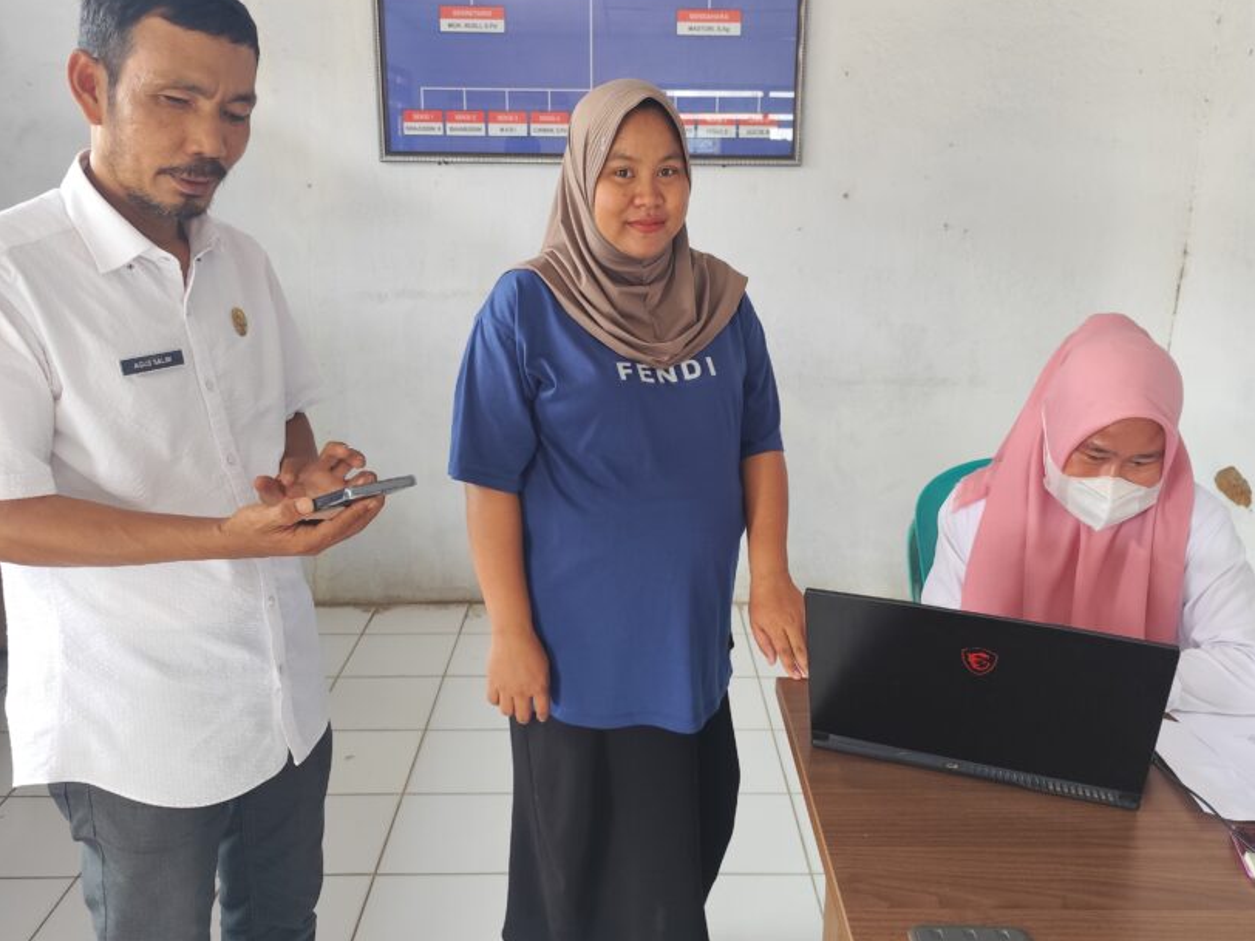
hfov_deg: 61.7
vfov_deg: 48.2
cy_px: 450
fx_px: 1051
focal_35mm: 29
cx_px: 640
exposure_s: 1/50
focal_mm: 6.19
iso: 500
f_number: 1.65
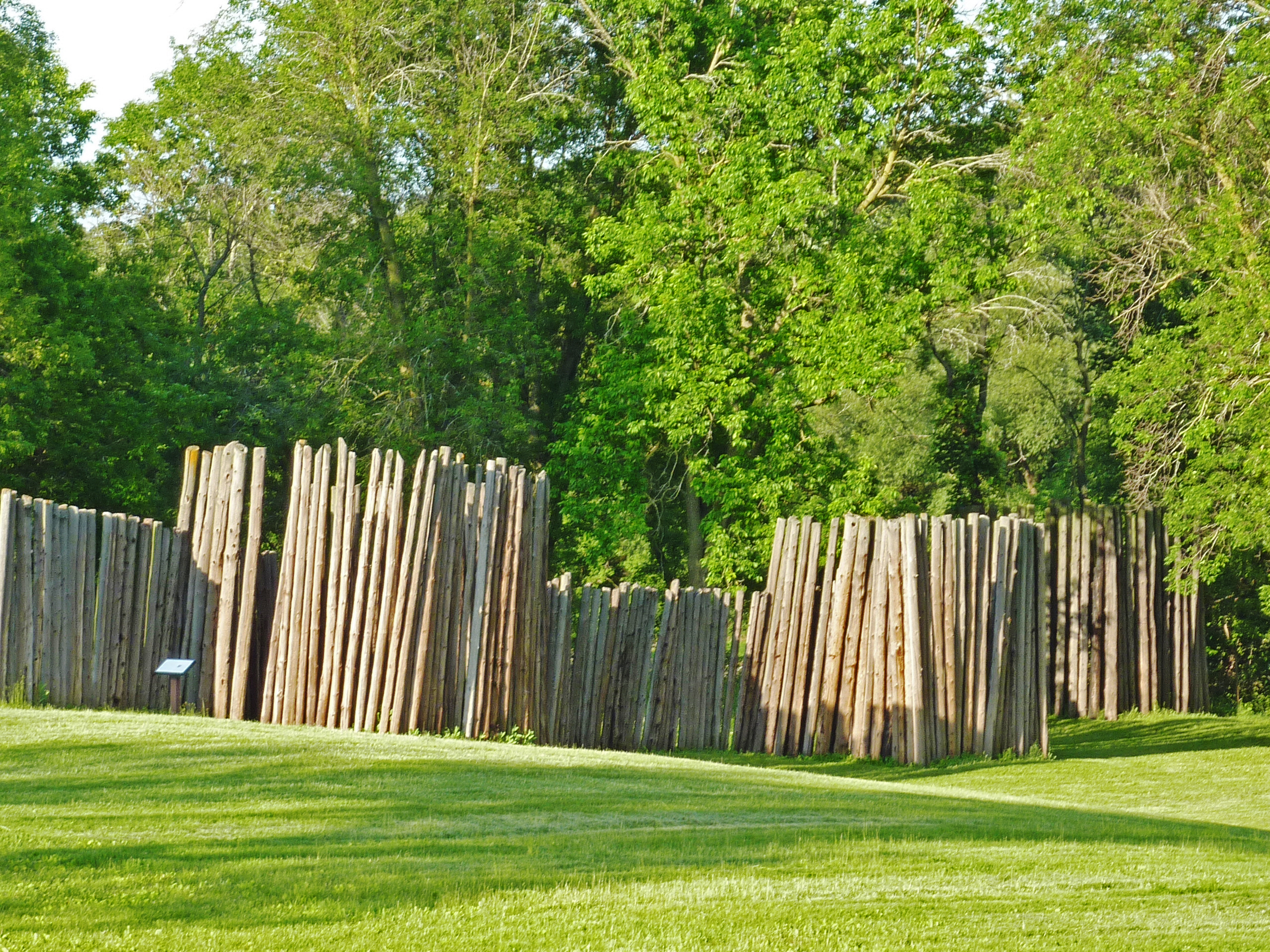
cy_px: 476
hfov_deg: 14.2
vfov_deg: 10.7
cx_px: 635
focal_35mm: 139
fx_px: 5100
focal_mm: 15.8
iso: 80
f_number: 4.3
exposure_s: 1/125
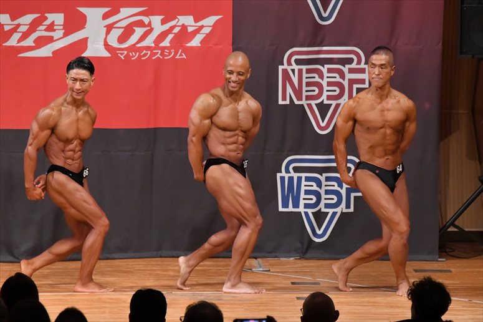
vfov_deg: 5.1
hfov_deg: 7.6
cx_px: 242
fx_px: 3621
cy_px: 161
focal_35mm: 270
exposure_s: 1/400
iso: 9000
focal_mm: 180
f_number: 5.6
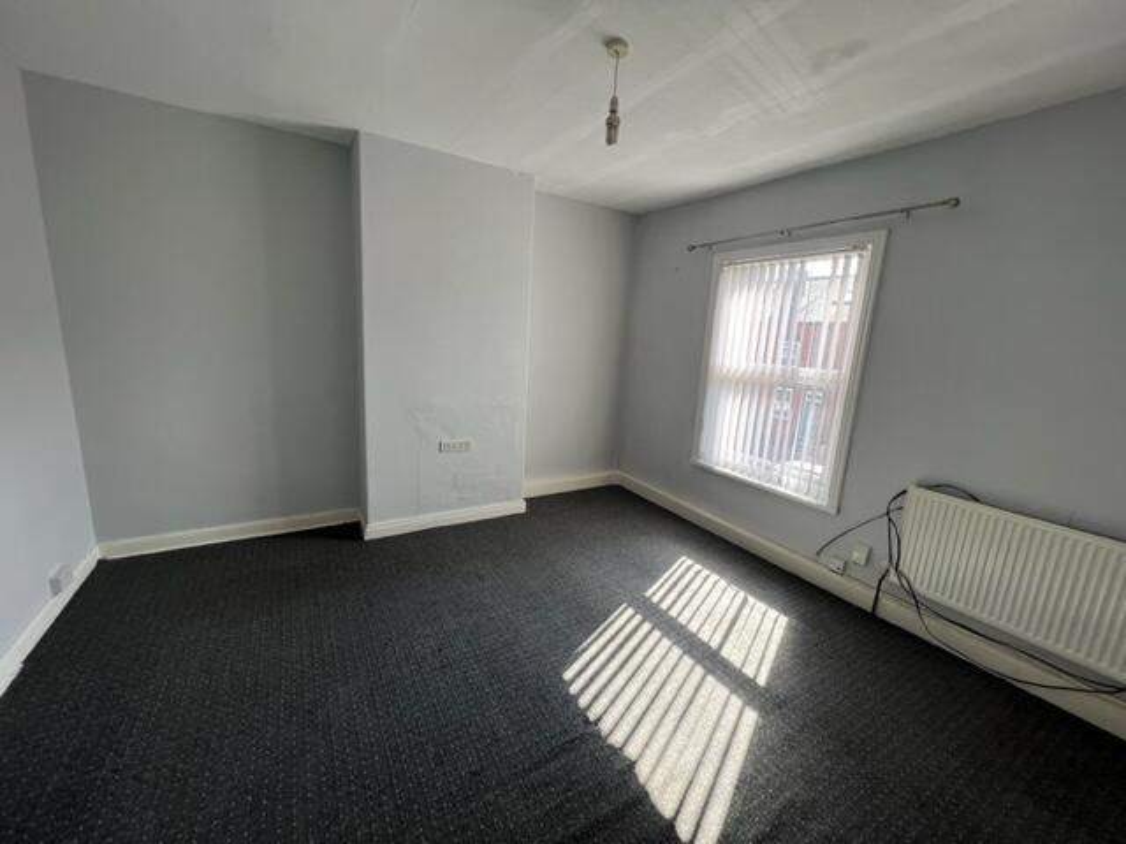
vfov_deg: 89.9
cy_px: 422
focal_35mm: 13
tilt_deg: -11.6
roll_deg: -3.3
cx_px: 563
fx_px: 423
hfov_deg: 106.2
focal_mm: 1.57
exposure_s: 1/110
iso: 32
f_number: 1.8
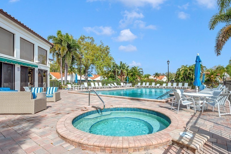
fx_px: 122
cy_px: 80
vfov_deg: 64.5
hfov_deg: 86.7
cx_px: 126
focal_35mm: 19
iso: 160
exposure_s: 1/400
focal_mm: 14
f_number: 11
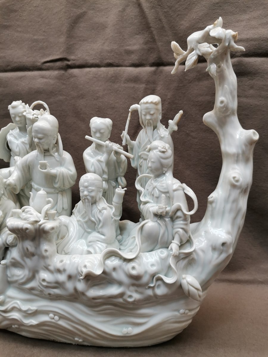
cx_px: 134
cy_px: 178
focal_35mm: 26
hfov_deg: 53.1
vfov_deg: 67.3
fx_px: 268
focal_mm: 4.75
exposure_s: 1/100
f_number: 2.4
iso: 64
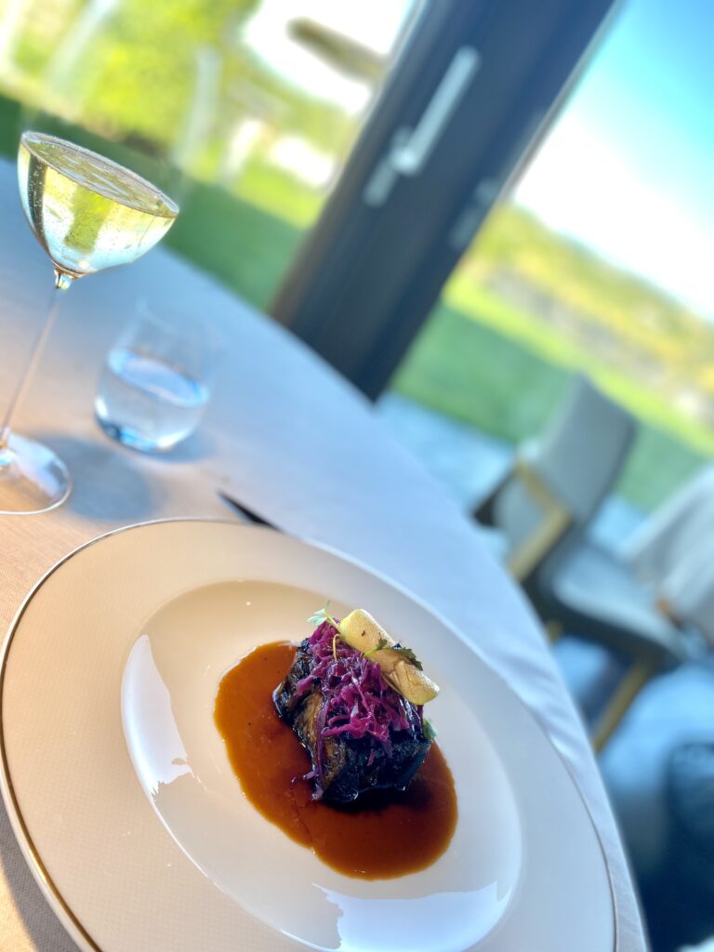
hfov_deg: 53.1
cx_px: 357
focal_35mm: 26
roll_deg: -31.8
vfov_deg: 67.3
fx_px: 715
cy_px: 476
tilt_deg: -22.0
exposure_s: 1/151
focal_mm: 4.25
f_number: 1.8
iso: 32
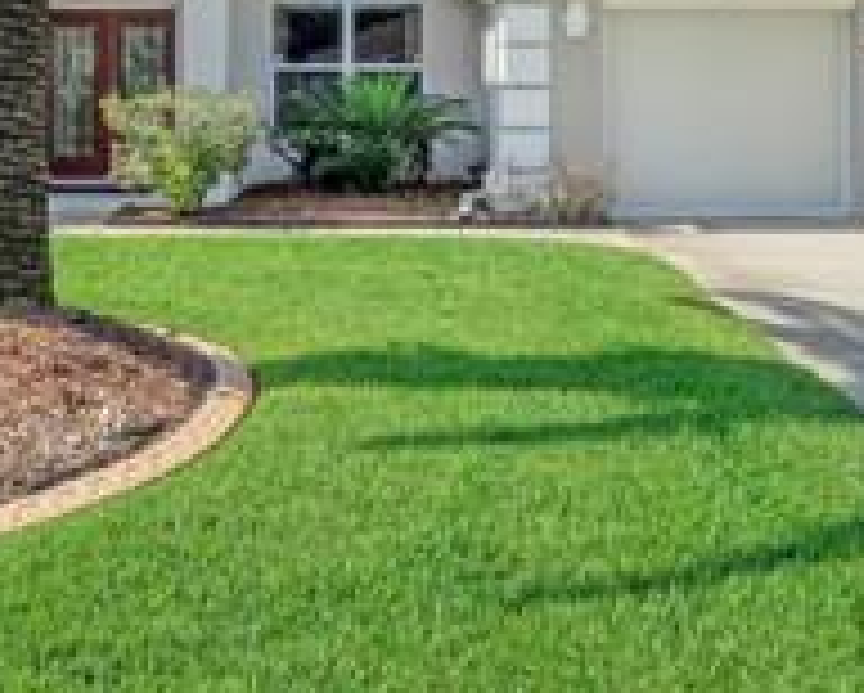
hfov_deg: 36.2
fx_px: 1320
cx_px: 387
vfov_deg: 28.4
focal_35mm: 52
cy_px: 76
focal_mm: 11
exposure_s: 1/4000
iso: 250
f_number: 9
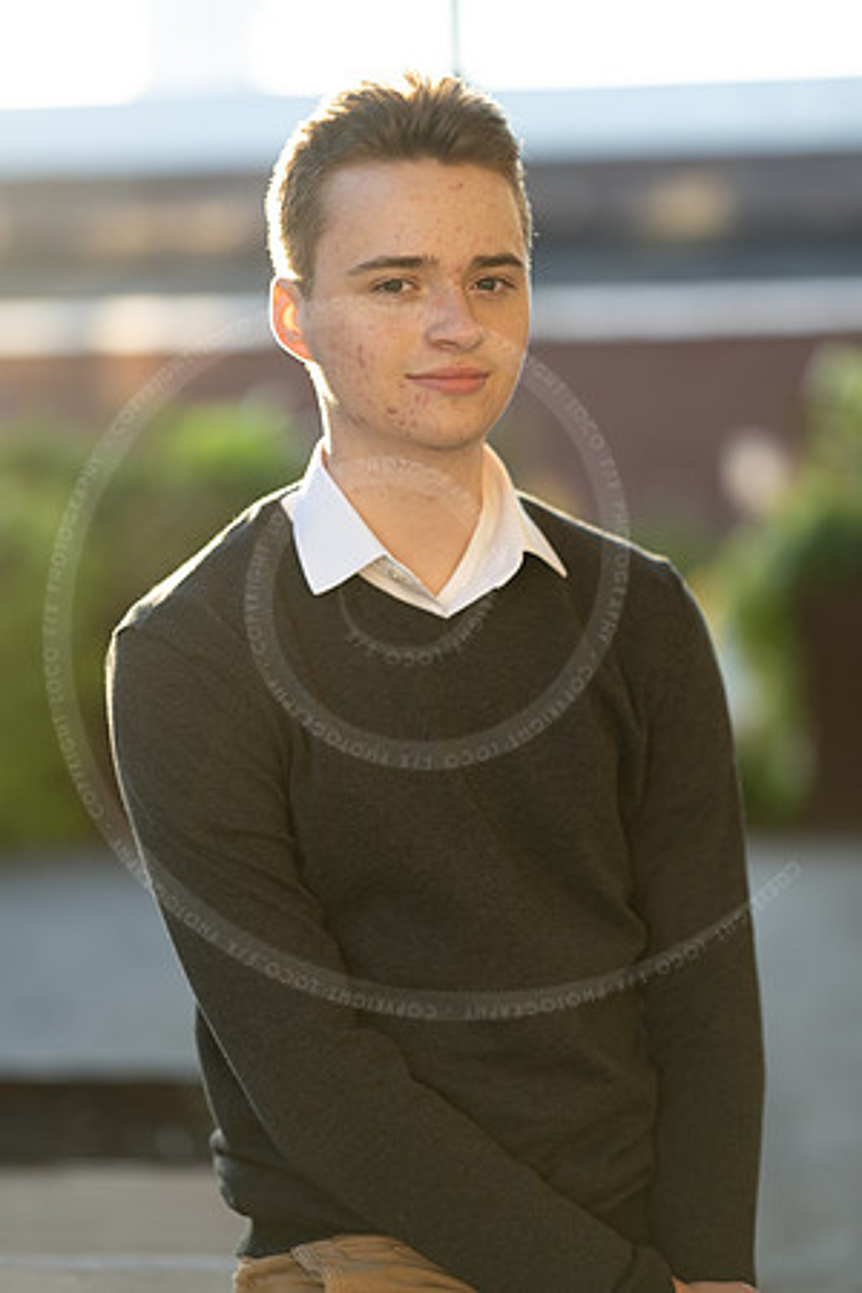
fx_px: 3053
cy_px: 646
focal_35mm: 85
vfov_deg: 23.9
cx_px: 431
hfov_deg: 16.1
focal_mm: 85
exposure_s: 1/400
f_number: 1.8
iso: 200
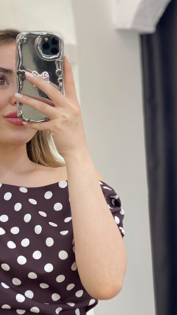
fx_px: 951
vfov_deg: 18.6
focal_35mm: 114
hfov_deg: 10.6
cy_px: 247
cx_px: 16
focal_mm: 6
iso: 50
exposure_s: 1/100
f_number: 2
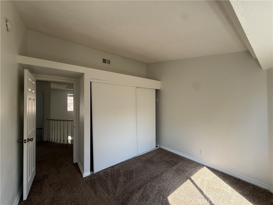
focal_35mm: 14
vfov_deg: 85.7
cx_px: 136
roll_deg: +0.7
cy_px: 102
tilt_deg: +1.3
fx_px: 110
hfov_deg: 102.1
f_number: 2.2
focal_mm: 2.22
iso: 64
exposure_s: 1/189
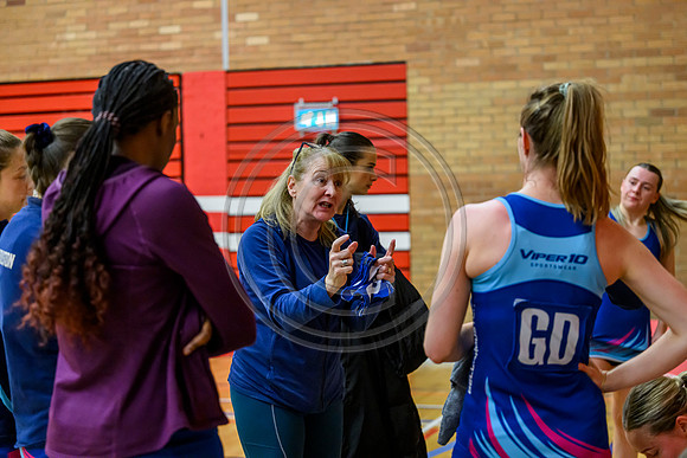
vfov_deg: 18.9
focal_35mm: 72
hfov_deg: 28.1
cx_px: 344
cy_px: 229
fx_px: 1374
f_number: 2.8
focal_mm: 72
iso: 5000
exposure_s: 1/640
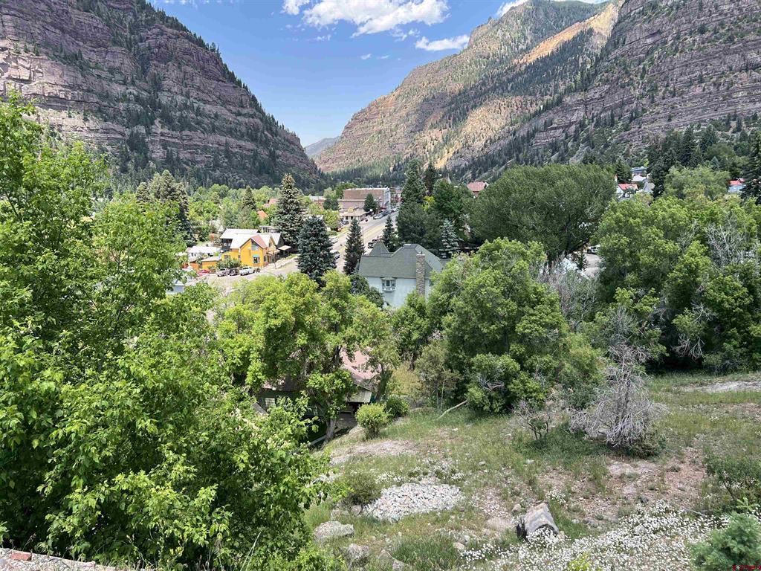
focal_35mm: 26
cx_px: 380
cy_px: 286
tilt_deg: -11.1
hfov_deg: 67.3
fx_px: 572
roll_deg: +0.8
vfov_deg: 53.1
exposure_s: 1/949
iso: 50
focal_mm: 5.7
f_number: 1.5
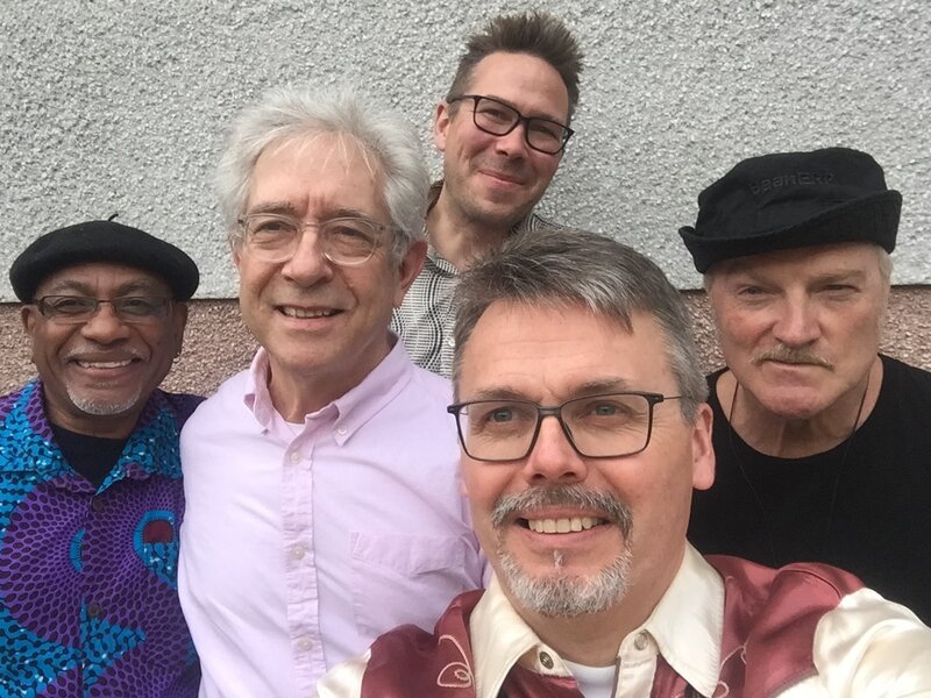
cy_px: 349
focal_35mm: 31
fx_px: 834
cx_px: 466
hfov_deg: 58.4
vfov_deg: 45.4
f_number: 2.2
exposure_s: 1/120
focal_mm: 2.65
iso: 40
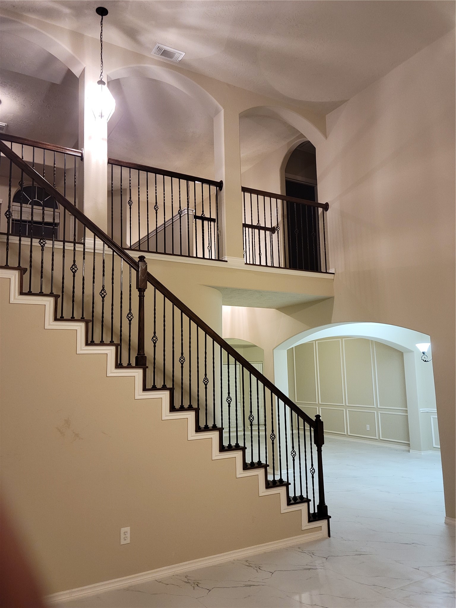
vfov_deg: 63.4
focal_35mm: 28
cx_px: 228
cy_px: 304
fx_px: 492
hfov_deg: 49.7
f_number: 2
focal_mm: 5.9
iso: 500
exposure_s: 1/40
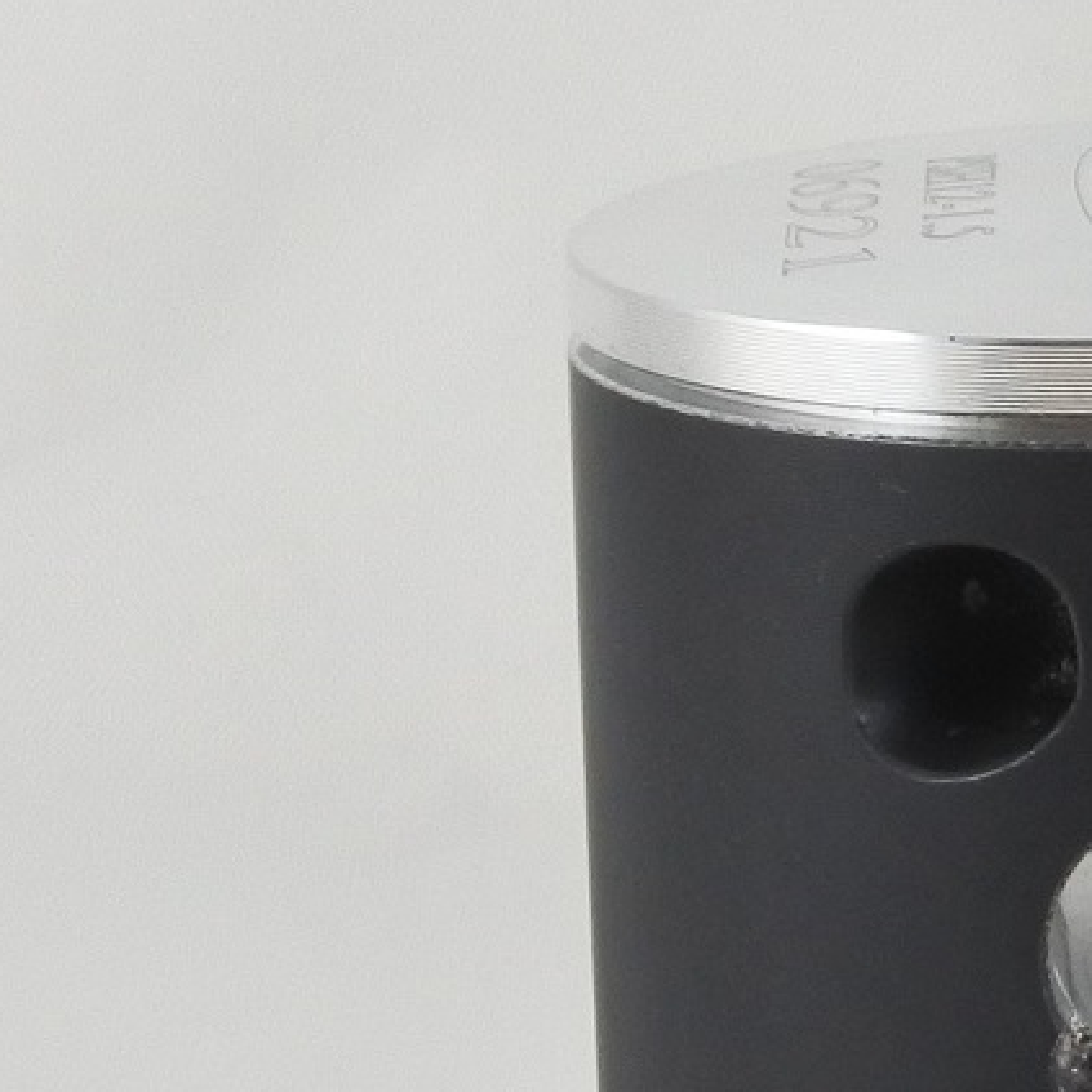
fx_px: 5925
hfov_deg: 10.0
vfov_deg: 10.5
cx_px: 1927
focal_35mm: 166
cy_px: 793
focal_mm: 18.9
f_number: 4.5
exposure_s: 1/125
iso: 500
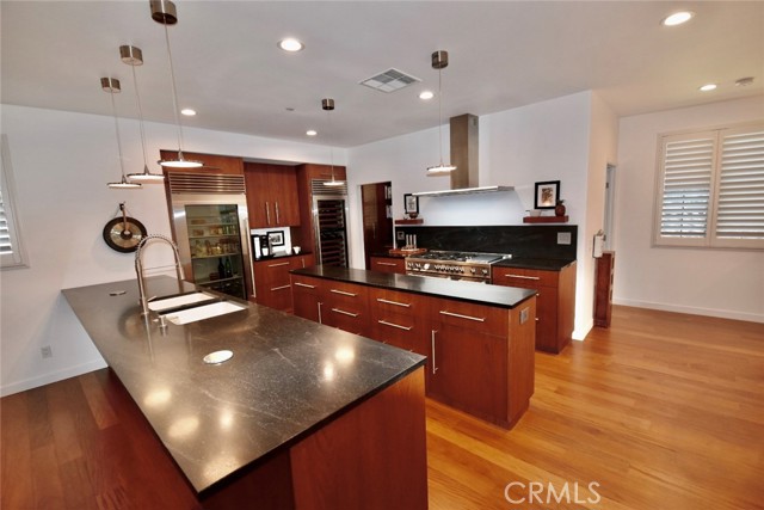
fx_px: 318
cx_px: 382
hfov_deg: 100.4
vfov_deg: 77.4
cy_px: 255
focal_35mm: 15
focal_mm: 10
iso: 800
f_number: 4.5
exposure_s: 1/80
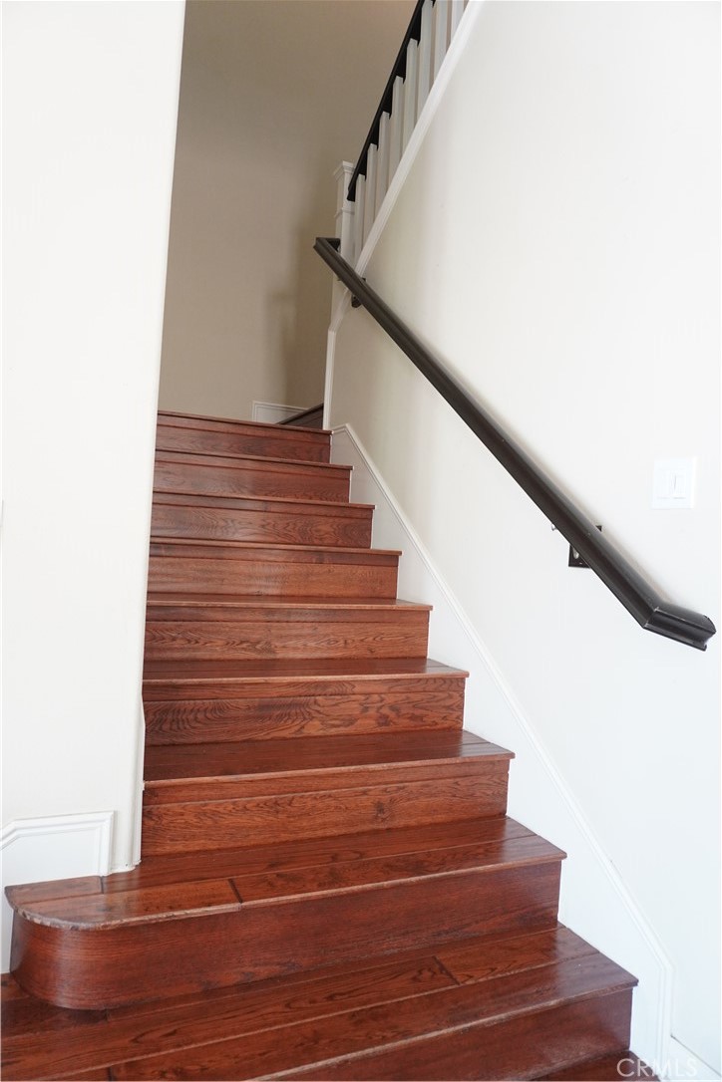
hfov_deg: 53.1
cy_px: 541
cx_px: 361
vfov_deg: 73.7
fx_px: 722
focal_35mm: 24
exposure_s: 1/30
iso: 1250
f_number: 4
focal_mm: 16
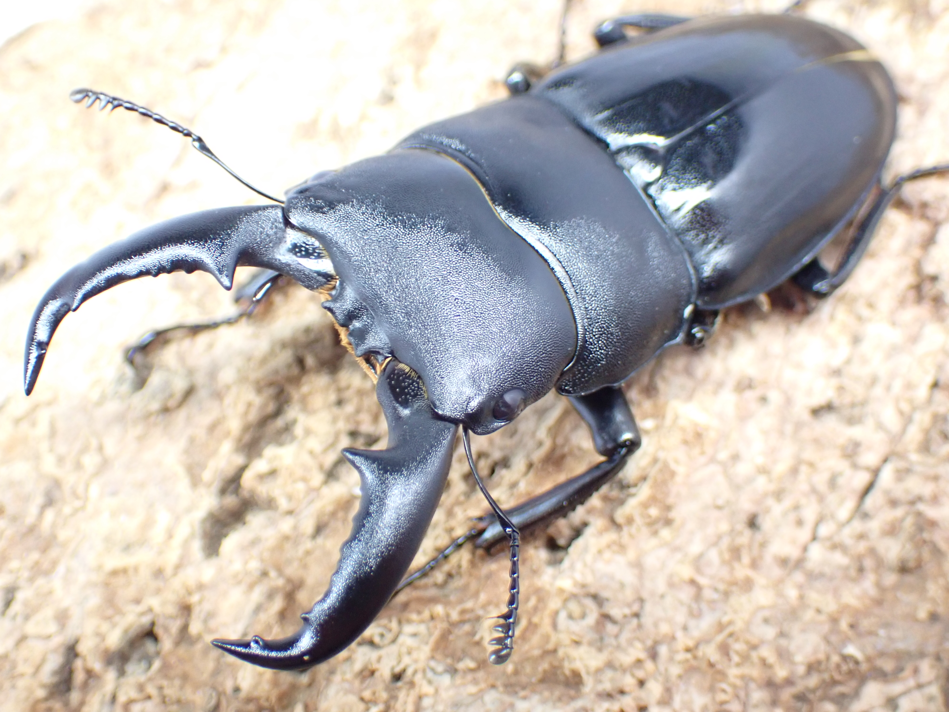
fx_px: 1590
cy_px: 356
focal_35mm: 58
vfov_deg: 25.2
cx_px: 474
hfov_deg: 33.2
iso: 1000
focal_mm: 10.35
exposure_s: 1/60
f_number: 3.5
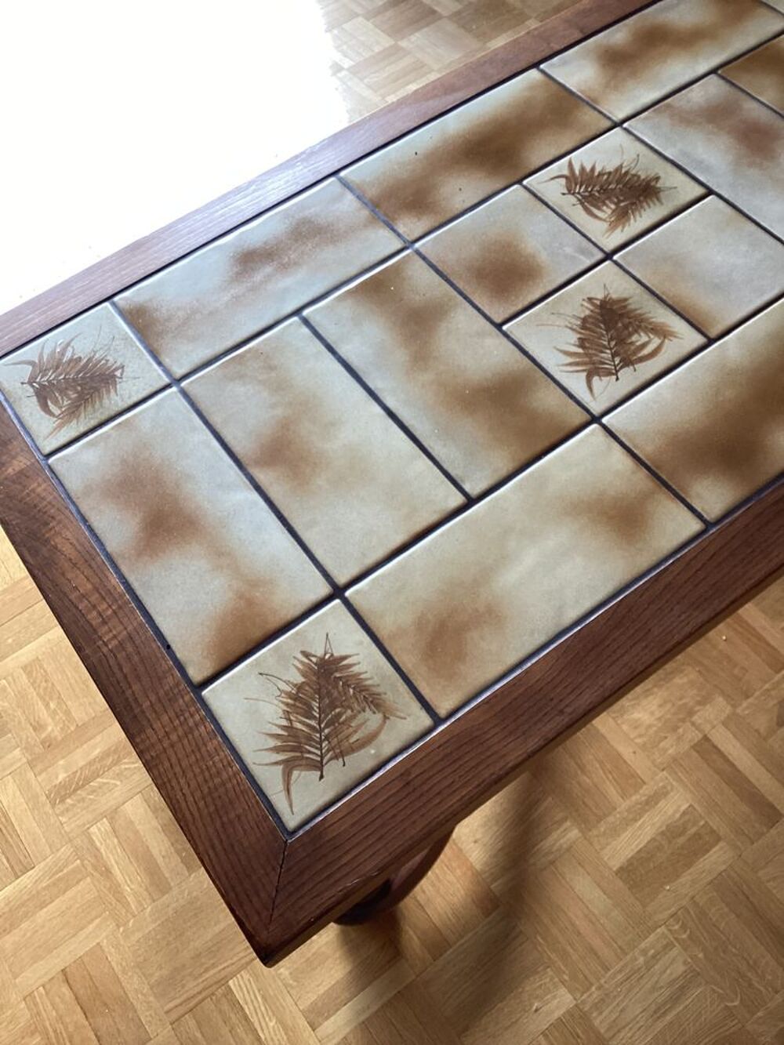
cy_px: 522
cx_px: 392
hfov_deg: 45.4
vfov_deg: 58.3
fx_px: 936
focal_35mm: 31
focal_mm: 3.3
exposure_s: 1/50
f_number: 2.4
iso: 50
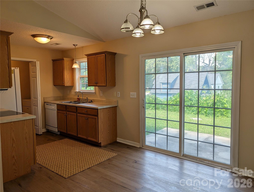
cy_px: 96
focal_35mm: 24
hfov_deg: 71.5
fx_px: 176
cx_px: 127
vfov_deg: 56.9
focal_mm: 6.9
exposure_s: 1/154
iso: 20
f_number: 1.68
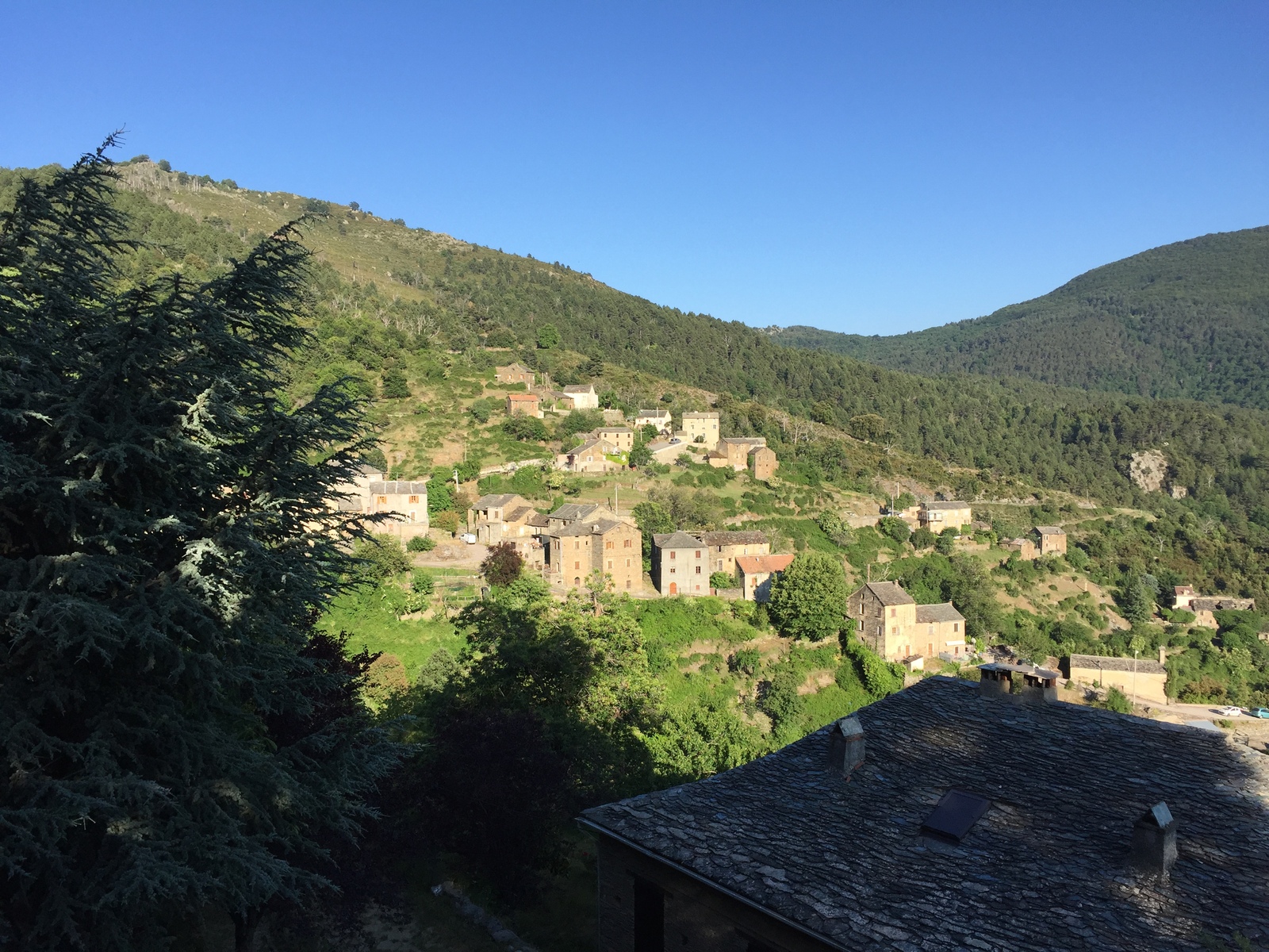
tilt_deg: -2.3
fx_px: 1063
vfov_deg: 48.2
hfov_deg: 61.7
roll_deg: -0.1
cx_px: 634
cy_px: 476
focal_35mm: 29
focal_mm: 4.15
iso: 32
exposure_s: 1/1319
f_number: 2.2
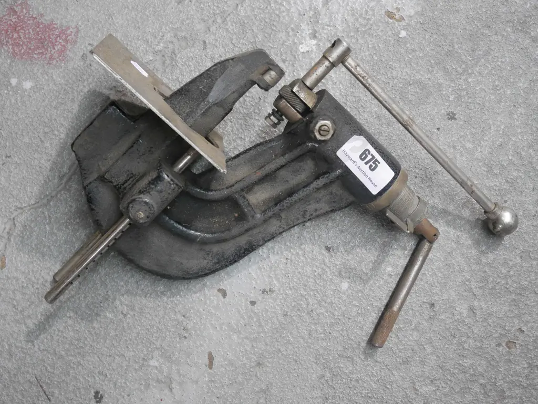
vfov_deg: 30.3
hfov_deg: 39.6
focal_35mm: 48
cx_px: 269
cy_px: 202
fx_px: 746
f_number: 5
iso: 3200
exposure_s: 1/20
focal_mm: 24
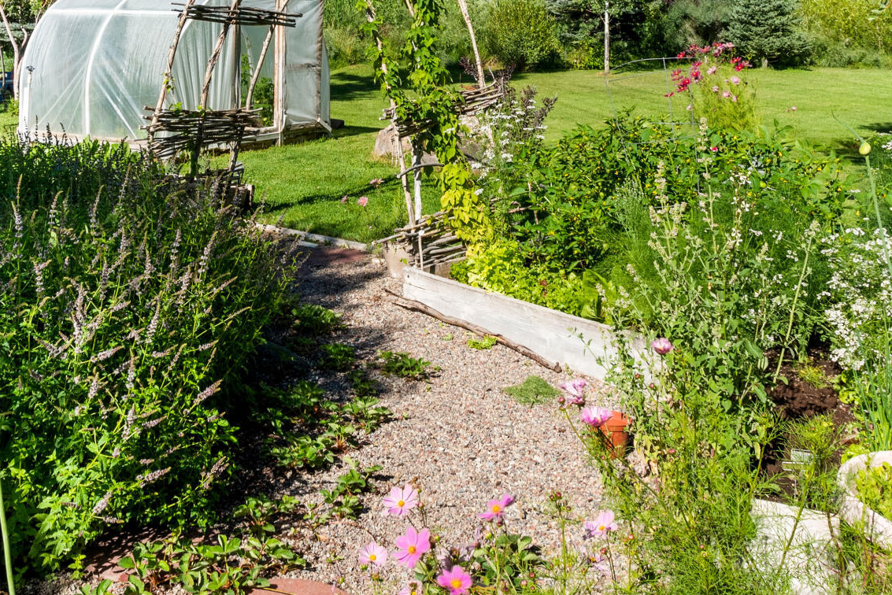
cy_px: 44
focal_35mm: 45
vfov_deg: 28.6
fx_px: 1115
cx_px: 346
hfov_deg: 43.3
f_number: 11
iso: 400
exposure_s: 1/80
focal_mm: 17
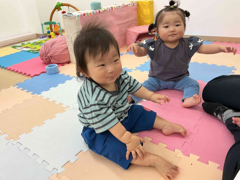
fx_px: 201
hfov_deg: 61.7
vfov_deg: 48.2
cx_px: 120
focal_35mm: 29
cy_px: 90
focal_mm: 3
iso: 40
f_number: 1.8
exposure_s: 1/60
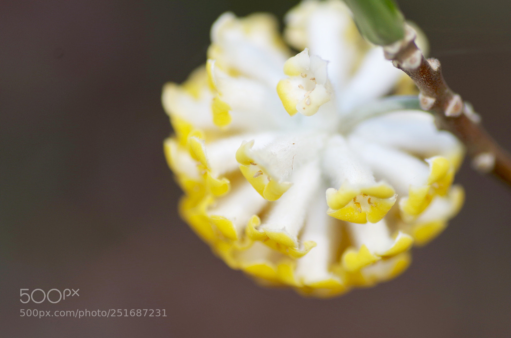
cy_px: 169
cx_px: 256
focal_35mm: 135
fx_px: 1912
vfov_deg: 10.1
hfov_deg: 15.2
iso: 100
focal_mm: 90
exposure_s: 1/200
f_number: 2.8
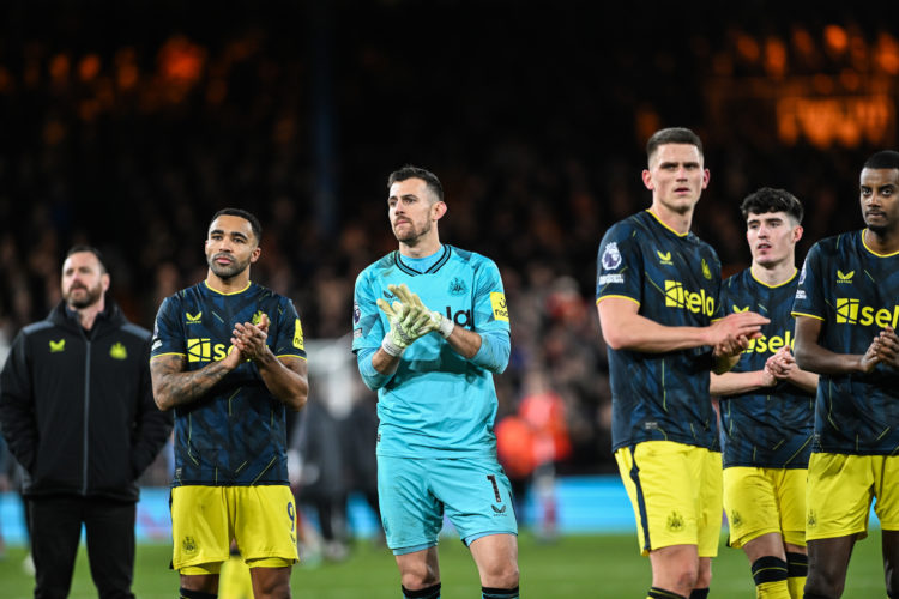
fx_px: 7491
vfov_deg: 4.6
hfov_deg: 6.9
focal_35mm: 300
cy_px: 300
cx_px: 450
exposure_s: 1/800
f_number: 2.8
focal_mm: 300
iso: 2000
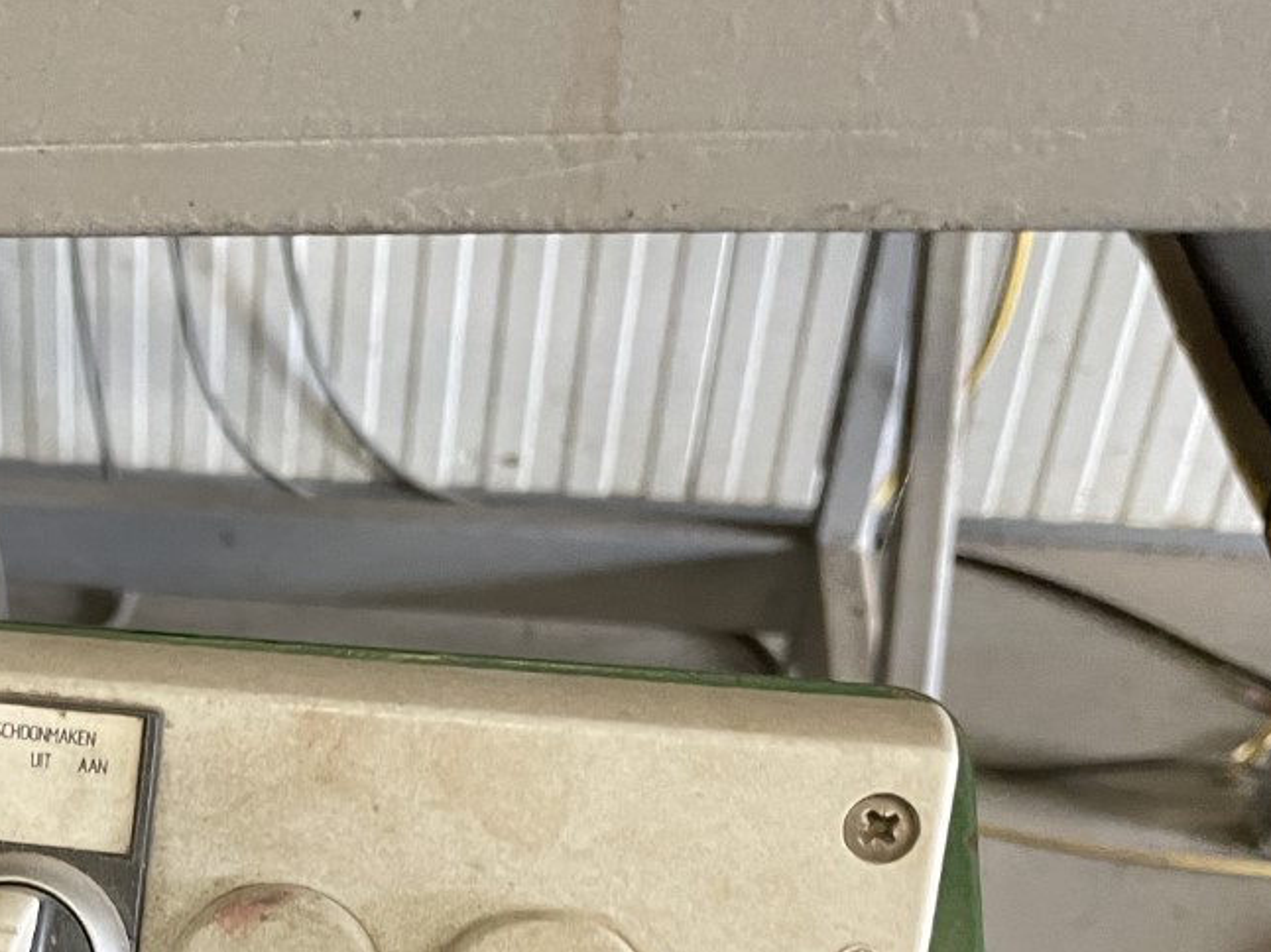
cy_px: 1056
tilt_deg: -39.5
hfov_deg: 30.5
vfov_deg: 23.6
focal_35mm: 58
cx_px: -53
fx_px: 2129
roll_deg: +5.5
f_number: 1.6
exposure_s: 1/50
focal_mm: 4.2
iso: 400
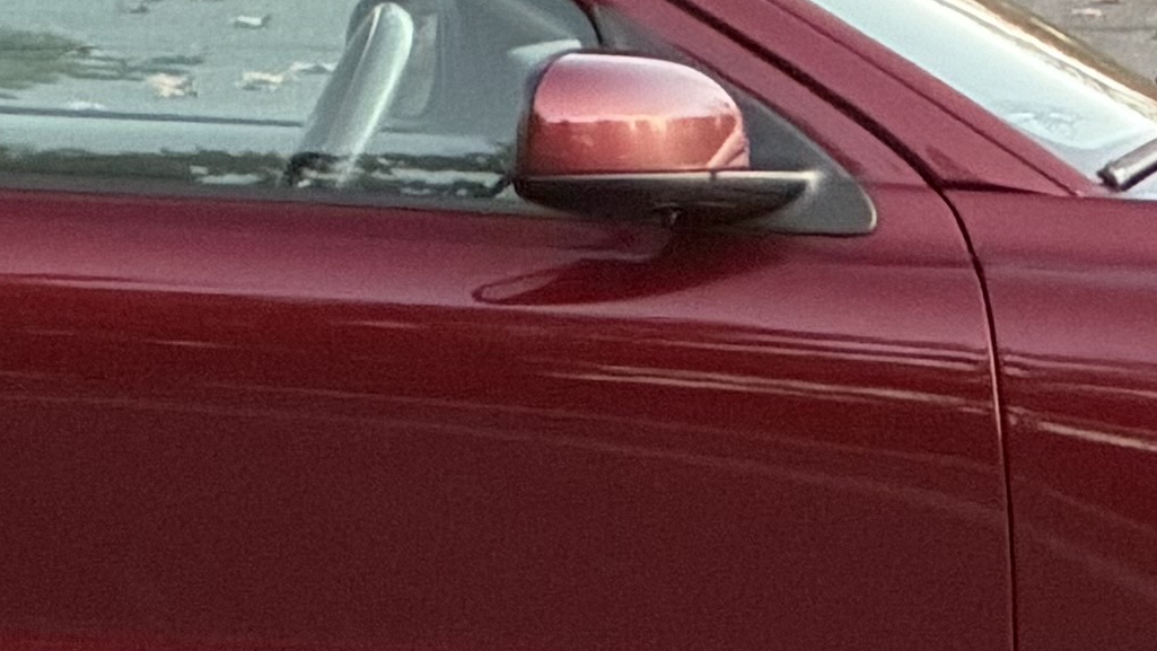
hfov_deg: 3.6
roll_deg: +0.7
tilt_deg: -0.8
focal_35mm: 607
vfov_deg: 2.0
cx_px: -278
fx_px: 18626
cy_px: -563
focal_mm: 16.89
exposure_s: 1/54
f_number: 2.8
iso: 640
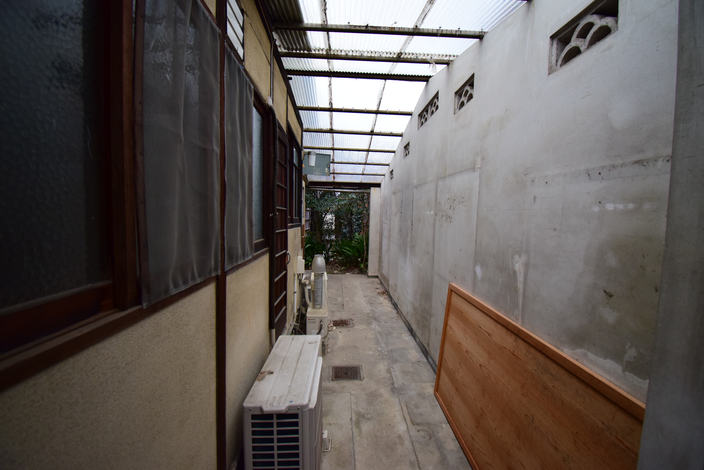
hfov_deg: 100.4
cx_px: 352
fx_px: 293
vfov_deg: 77.4
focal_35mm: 15
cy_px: 235
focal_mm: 10
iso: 1000
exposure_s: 1/1000
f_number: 4.5
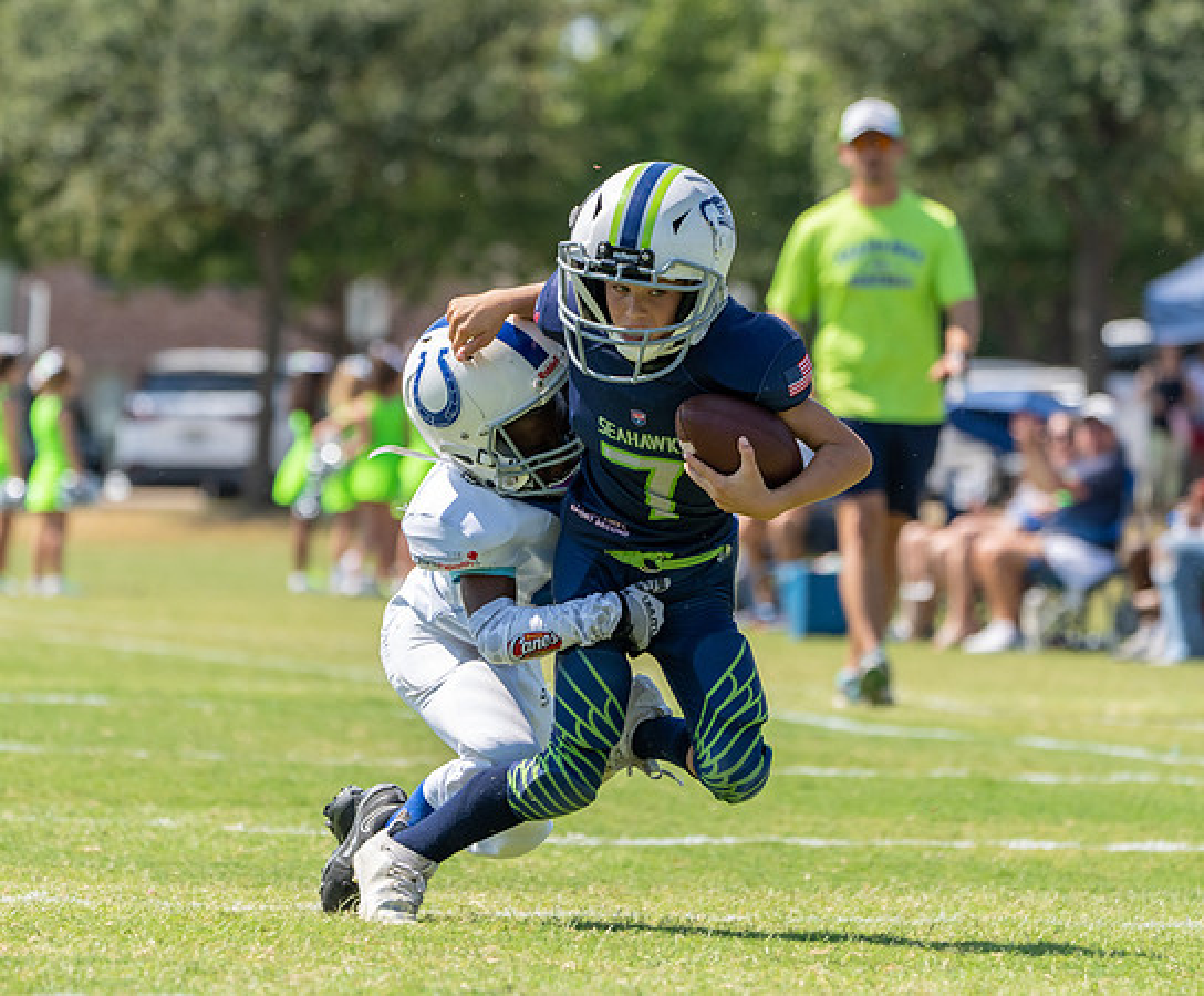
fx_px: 11781
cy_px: 565
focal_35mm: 326
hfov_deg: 5.9
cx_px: 582
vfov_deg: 4.8
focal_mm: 229
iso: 320
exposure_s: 1/1250
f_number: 5.6
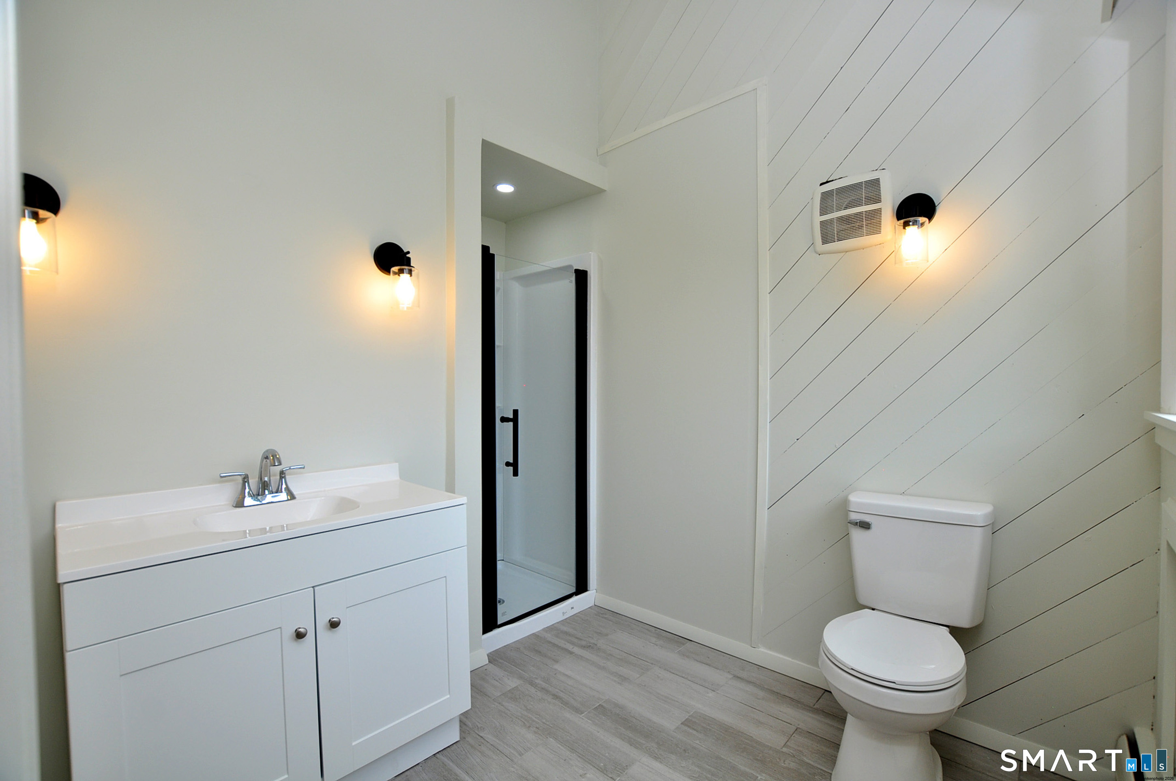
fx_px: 489
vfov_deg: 77.2
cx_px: 588
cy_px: 390
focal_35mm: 15
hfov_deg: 100.5
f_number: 5
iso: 200
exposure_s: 1/125
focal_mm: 10
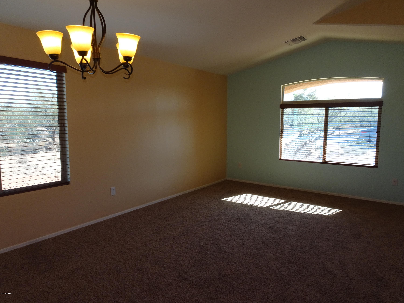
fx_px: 280
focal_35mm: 24
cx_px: 202
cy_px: 152
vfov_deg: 56.8
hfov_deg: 71.6
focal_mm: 4.1
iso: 100
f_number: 5
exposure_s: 1/30
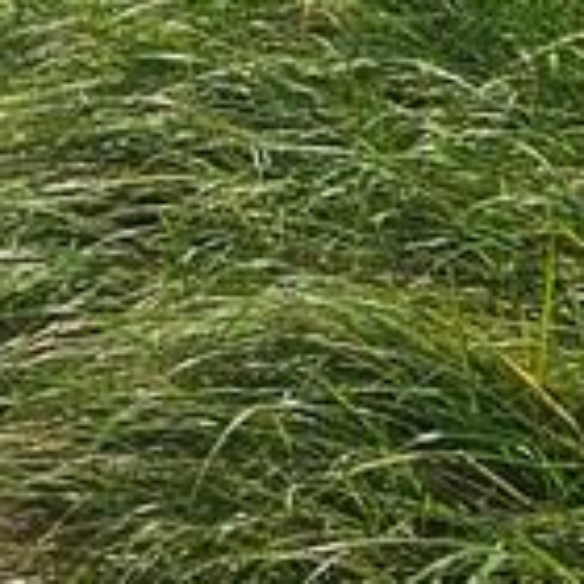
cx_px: -571
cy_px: -350
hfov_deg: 16.2
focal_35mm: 84
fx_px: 1603
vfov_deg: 17.9
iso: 50
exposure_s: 1/4373
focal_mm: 2.2
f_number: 2.2
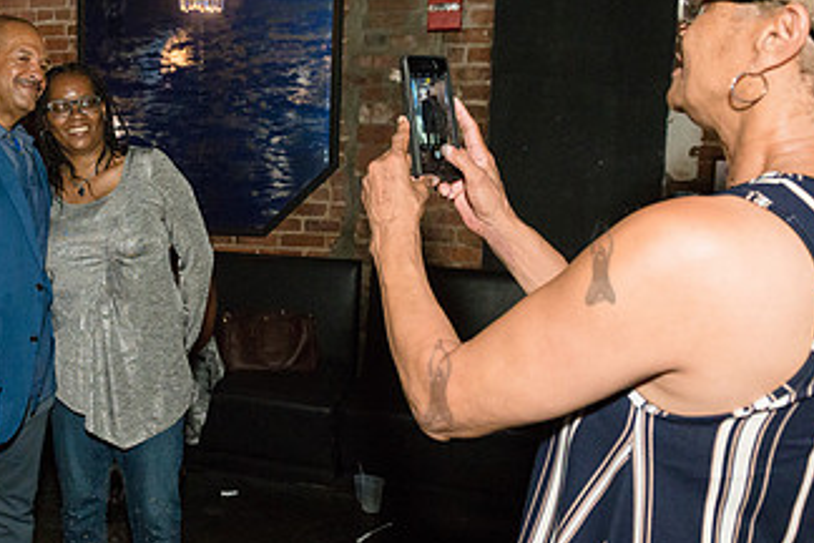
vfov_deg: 31.2
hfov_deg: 42.4
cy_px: 260
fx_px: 972
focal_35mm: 43
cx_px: 113
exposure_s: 1/320
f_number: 4.5
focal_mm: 24
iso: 3200
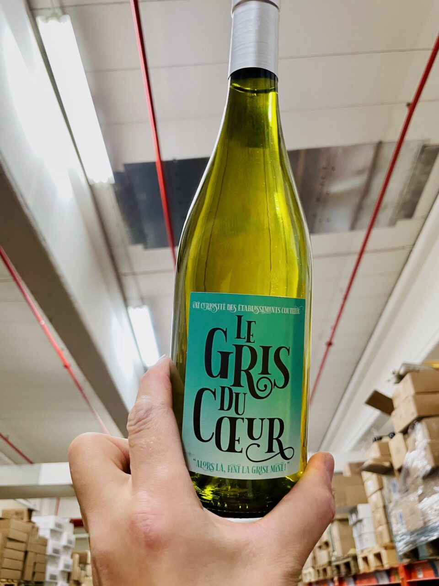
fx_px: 440
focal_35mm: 26
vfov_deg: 67.3
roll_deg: +2.9
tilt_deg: +34.9
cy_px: 293
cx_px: 220
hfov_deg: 53.1
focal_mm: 4.2
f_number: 1.6
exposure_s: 1/50
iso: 200
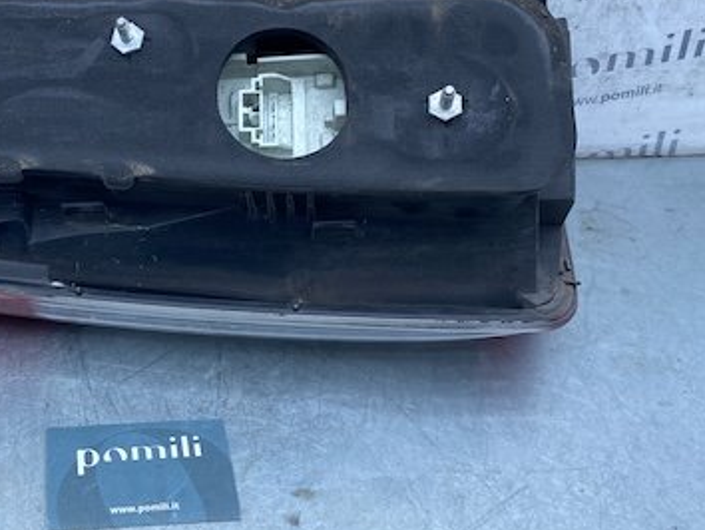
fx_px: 958
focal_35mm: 47
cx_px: 167
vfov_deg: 30.9
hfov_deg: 39.2
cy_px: 239
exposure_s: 1/531
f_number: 1.8
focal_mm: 4.25
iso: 32
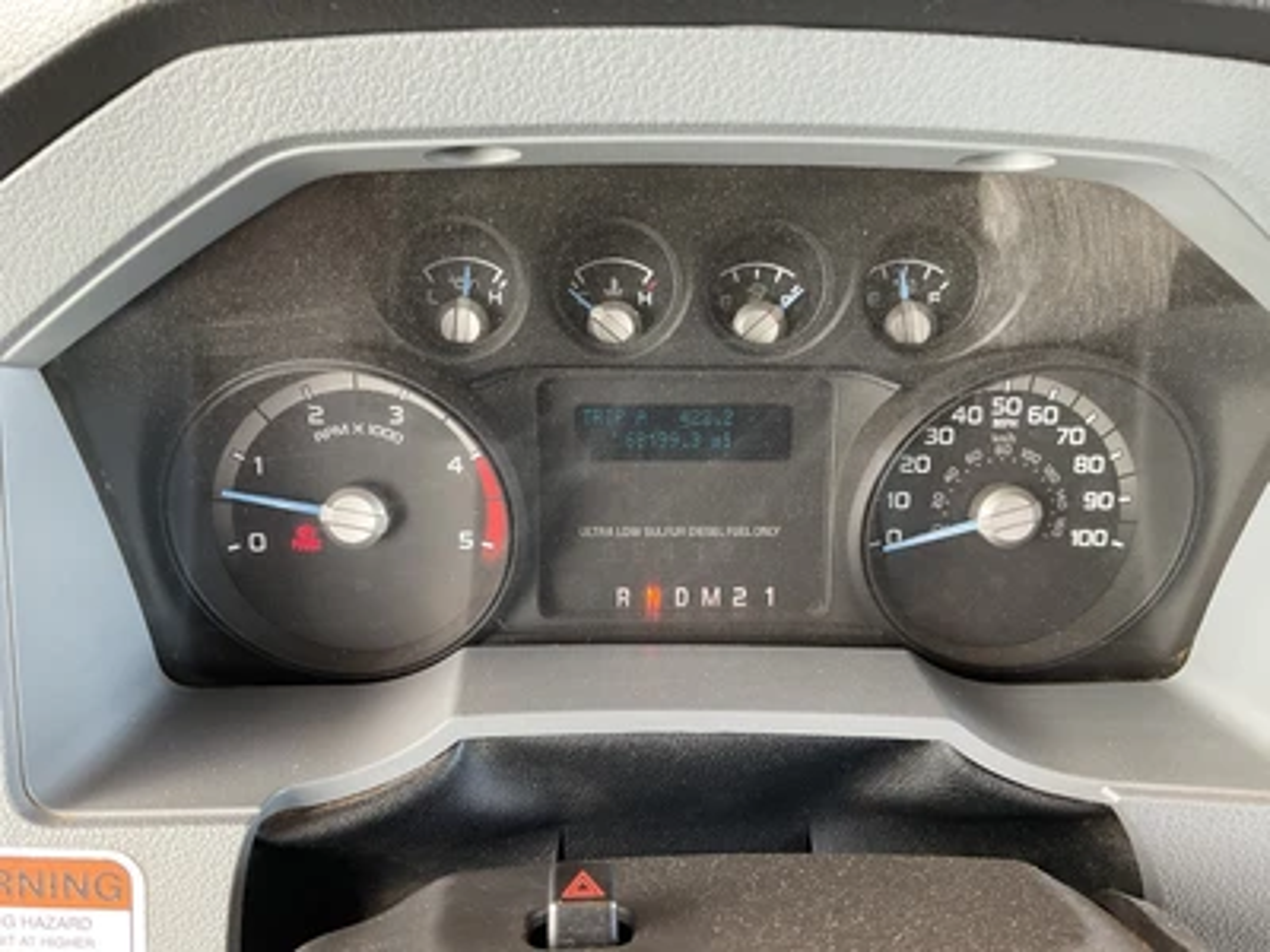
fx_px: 1064
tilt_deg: -29.0
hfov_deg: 61.7
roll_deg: -2.9
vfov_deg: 48.2
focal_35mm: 29
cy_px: 476
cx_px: 635
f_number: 1.8
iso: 64
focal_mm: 3
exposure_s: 1/71
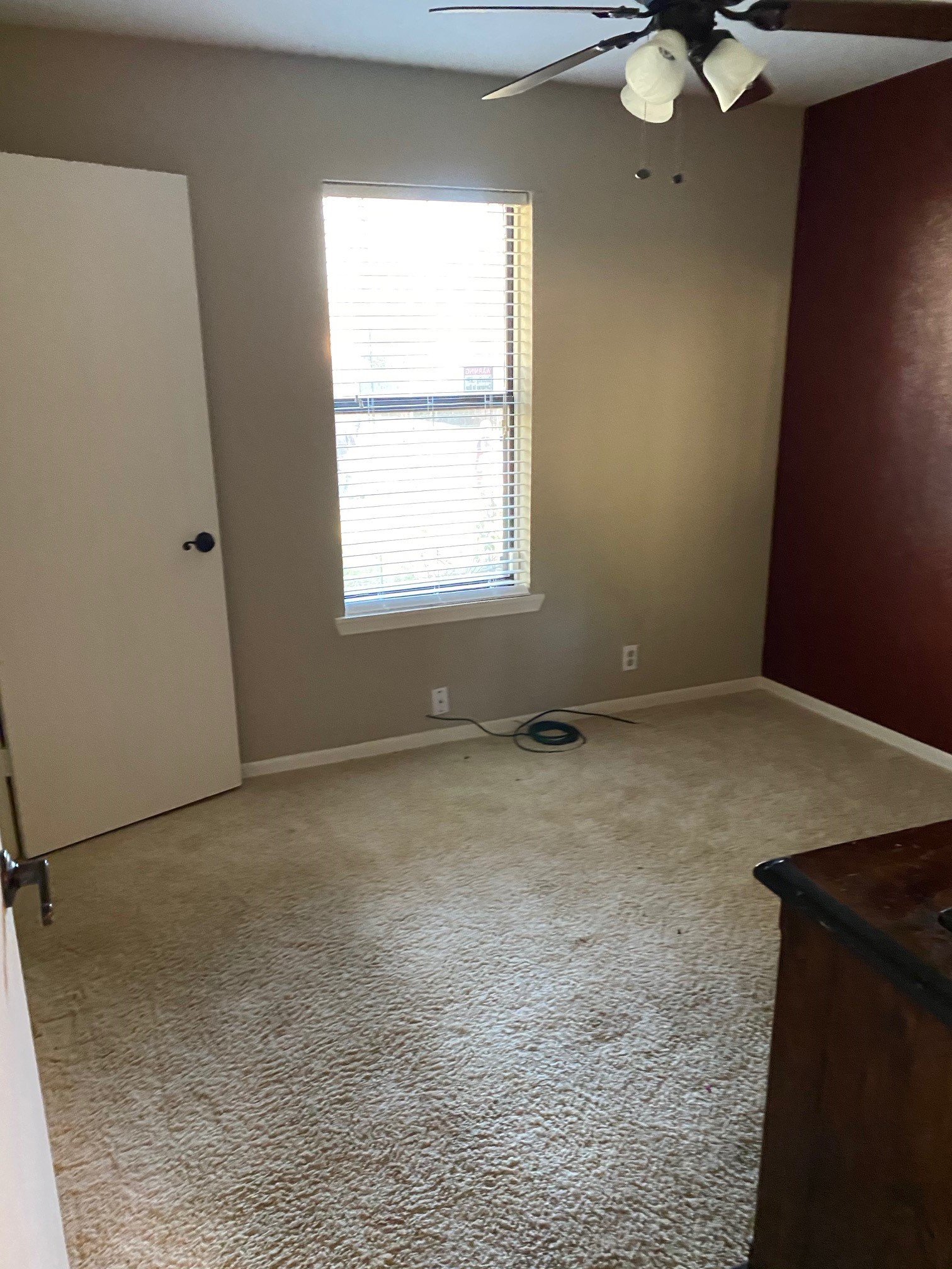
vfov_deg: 67.3
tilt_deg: -15.7
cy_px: 634
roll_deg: +0.1
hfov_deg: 53.1
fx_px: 953
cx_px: 476
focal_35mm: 26
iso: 500
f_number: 1.8
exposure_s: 1/30
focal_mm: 4.25
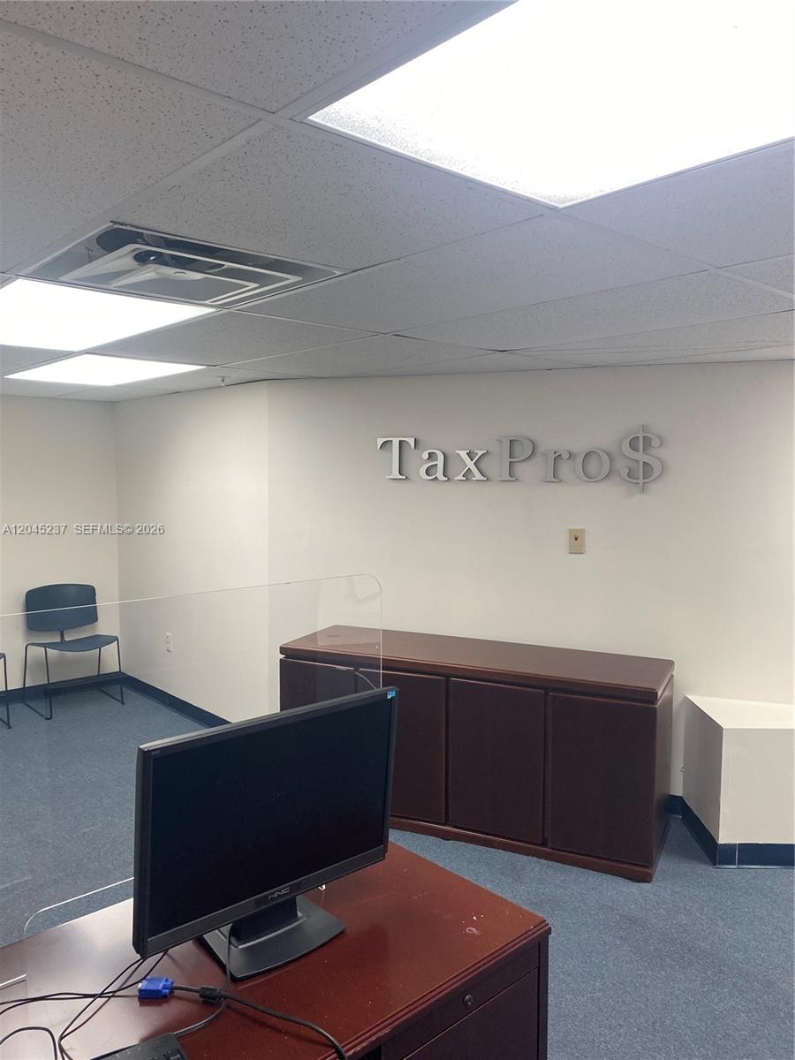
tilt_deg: -2.8
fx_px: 796
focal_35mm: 26
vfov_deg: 67.3
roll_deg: +0.8
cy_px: 530
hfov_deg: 53.1
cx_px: 398
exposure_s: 1/120
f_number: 1.8
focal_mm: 4.25
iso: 80
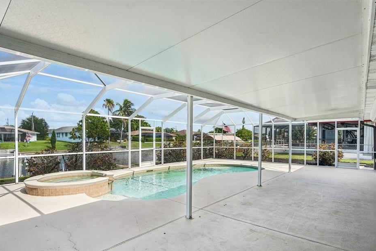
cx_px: 194
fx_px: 209
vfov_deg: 61.7
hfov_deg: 84.0
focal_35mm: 20
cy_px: 139
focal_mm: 18
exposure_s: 1/800
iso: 400
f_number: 8
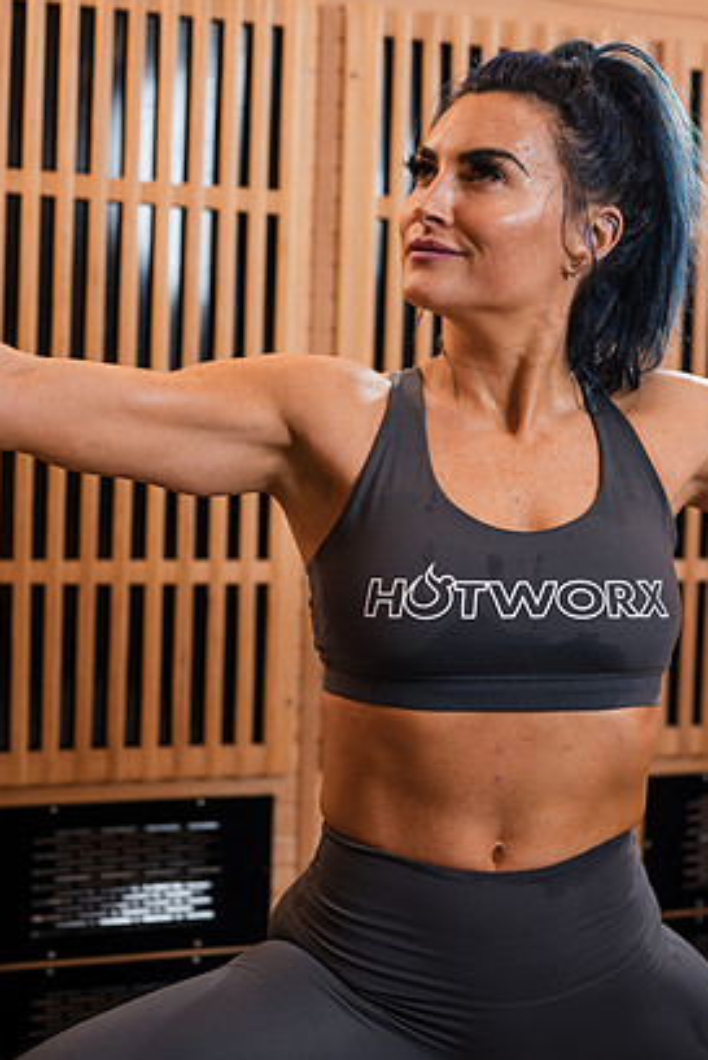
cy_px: 495
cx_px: 345
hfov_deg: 24.6
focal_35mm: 55
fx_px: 1621
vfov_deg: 36.2
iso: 400
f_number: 3.5
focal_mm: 50
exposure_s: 1/125
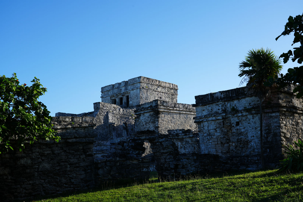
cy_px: 101
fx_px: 379
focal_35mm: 45
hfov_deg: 43.6
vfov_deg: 29.9
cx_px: 152
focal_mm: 45
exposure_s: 1/160
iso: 100
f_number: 10
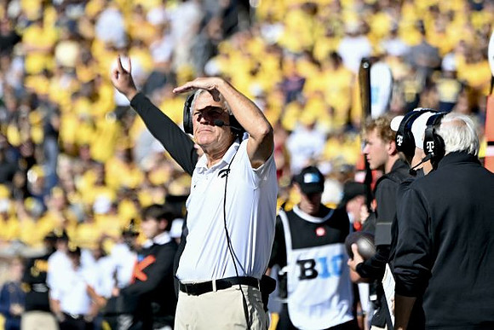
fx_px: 8029
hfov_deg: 3.5
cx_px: 247
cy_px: 165
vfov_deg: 2.4
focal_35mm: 585
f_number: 5.6
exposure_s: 1/1250
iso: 320
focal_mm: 390
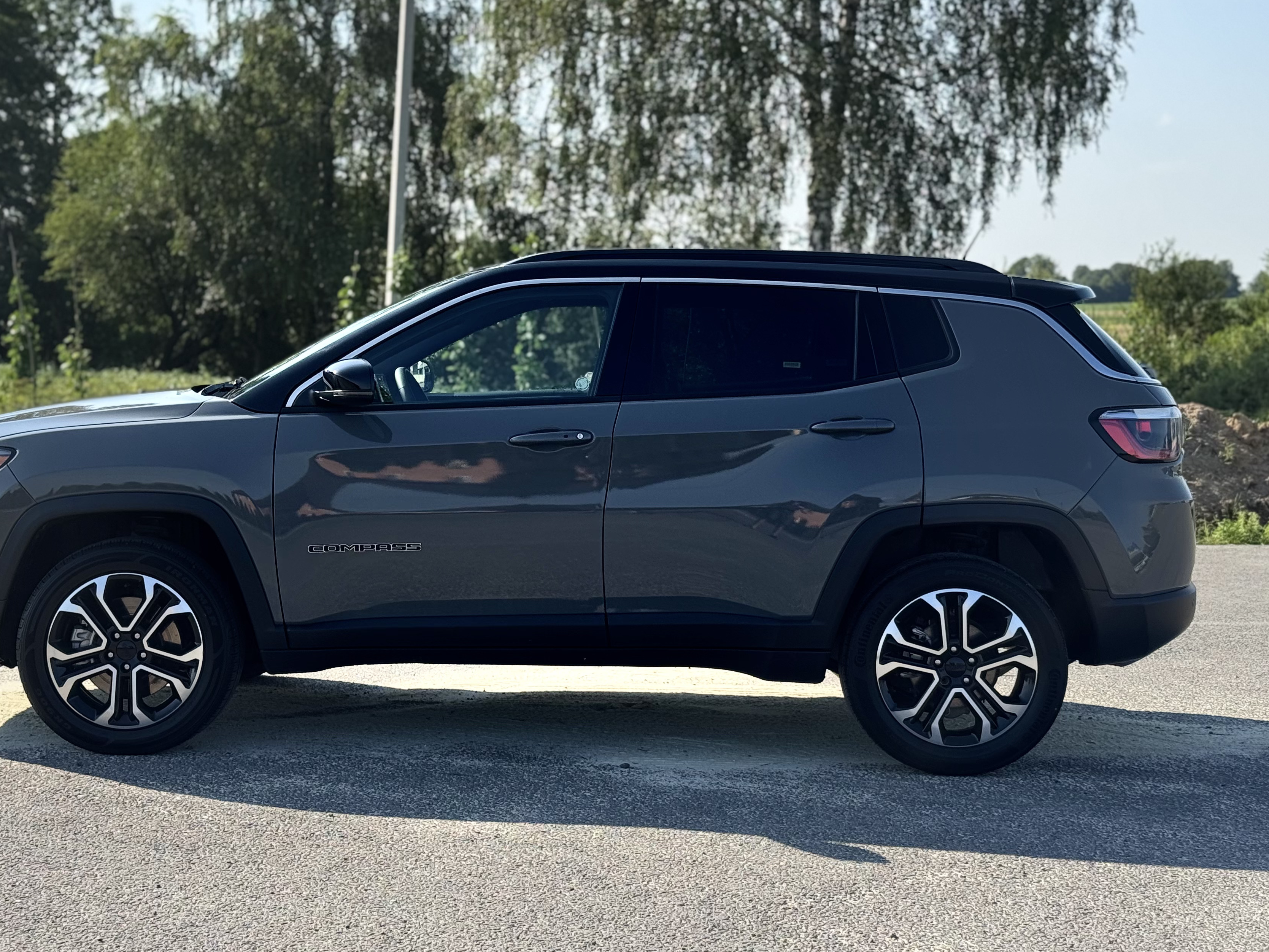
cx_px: 532
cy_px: 445
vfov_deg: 25.2
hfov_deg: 33.2
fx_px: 2126
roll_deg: -0.3
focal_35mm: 58
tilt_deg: -2.9
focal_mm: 6.76
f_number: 1.78
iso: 64
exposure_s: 1/2045
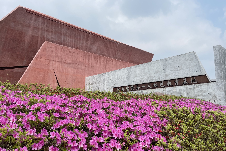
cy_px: 85
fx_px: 176
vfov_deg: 46.3
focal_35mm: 28
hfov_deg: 65.5
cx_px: 114
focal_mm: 4.2
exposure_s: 1/3300
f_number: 1.6
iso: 32
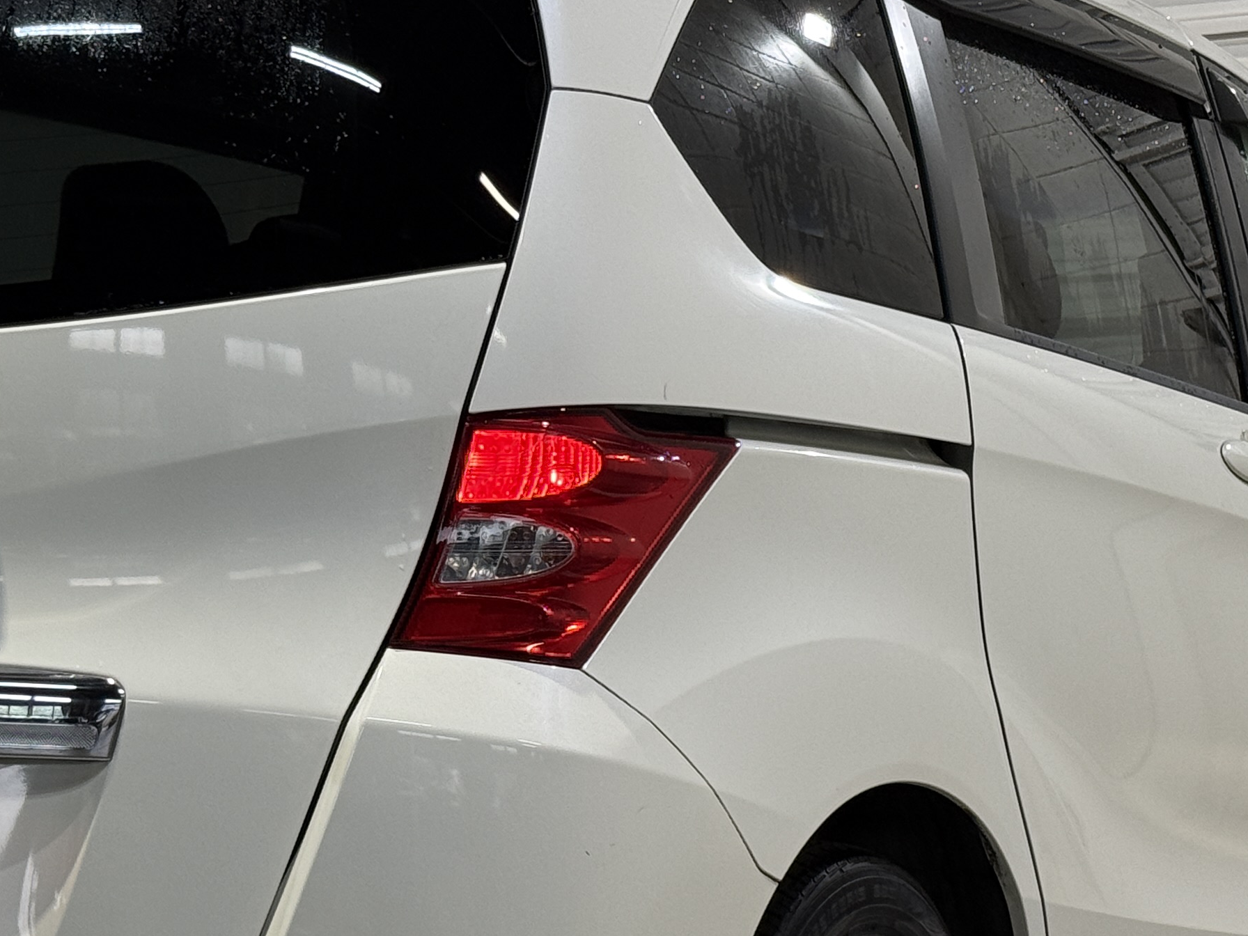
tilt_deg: +0.1
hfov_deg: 18.2
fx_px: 3894
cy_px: 602
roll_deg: +0.1
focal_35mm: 108
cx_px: 553
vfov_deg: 13.7
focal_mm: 6.76
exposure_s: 1/60
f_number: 1.78
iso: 80
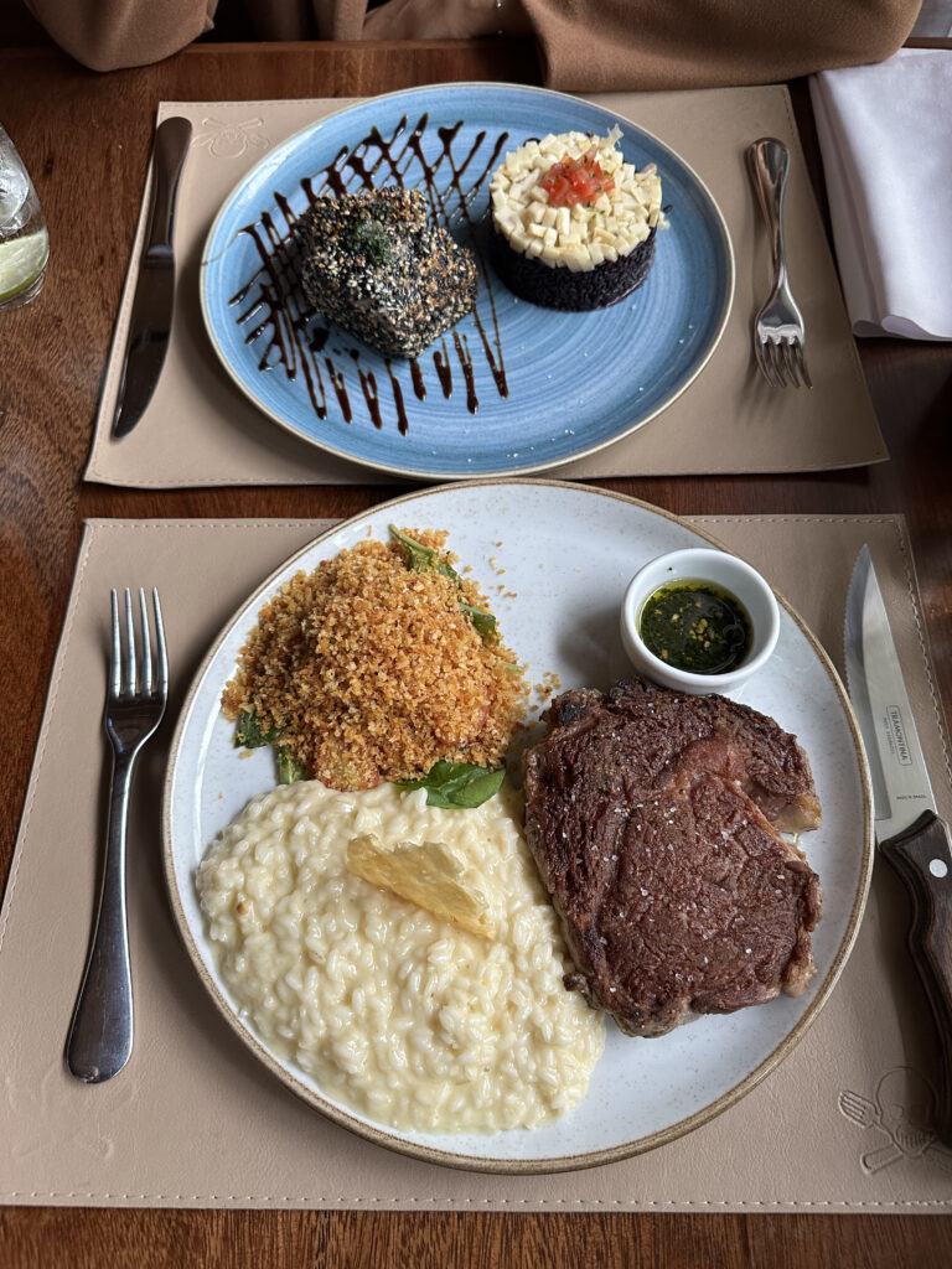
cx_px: 476
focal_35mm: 24
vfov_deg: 71.6
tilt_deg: -65.0
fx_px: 880
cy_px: 634
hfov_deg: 56.8
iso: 250
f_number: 1.78
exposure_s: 1/90
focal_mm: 6.86
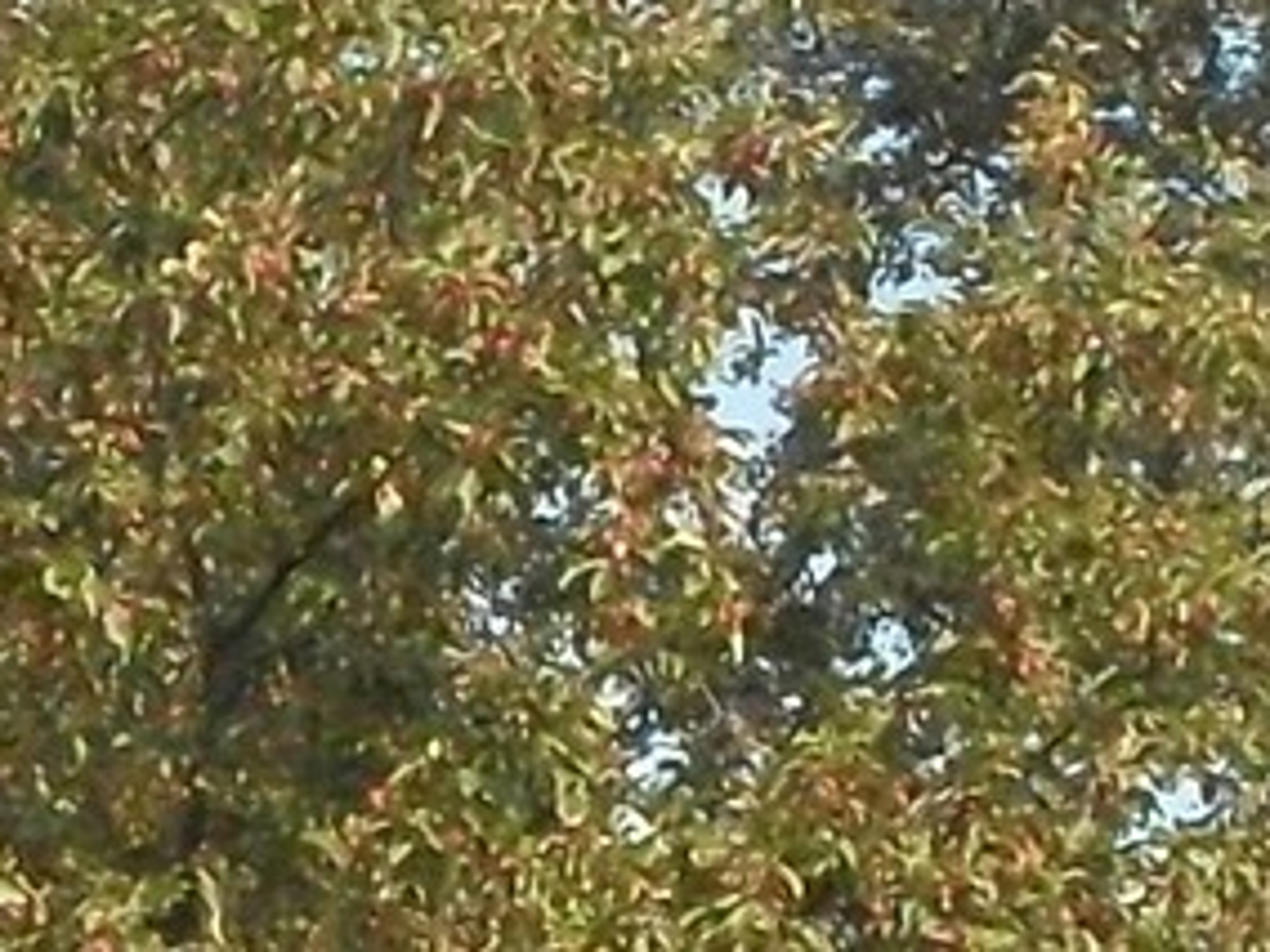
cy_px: 1428
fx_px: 7044
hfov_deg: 10.2
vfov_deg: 7.6
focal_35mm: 192
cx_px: 92
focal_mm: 6.3
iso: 400
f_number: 8.4
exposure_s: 1/500
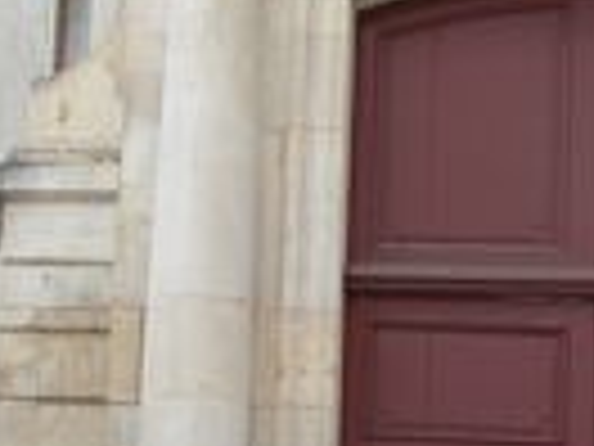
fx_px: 1785
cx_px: 590
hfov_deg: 18.4
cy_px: 367
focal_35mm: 104
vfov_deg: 14.1
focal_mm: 4.7
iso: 64
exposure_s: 1/100
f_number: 3.5
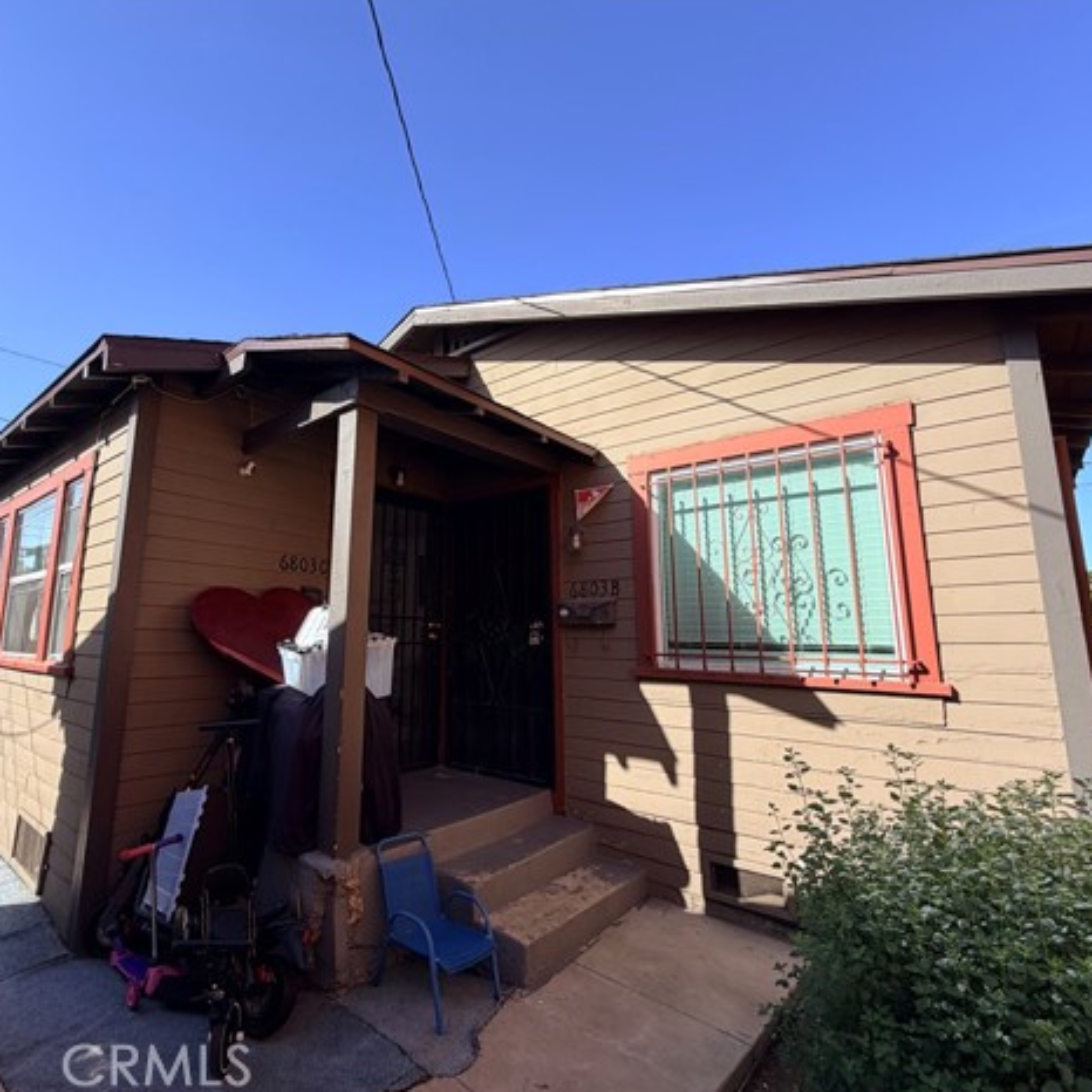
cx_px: 452
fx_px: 607
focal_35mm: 17
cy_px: 537
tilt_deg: +7.2
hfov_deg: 83.2
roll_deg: -2.2
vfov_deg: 84.0
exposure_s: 1/770
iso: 40
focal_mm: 2.22
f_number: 2.2
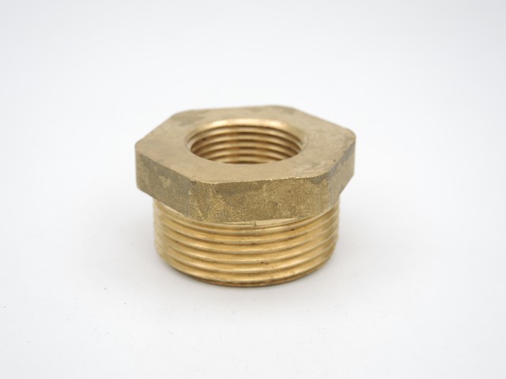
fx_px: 965
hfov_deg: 29.4
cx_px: 253
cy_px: 190
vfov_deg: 22.3
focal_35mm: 66
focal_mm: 14.1
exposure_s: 1/640
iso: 100
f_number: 3.5
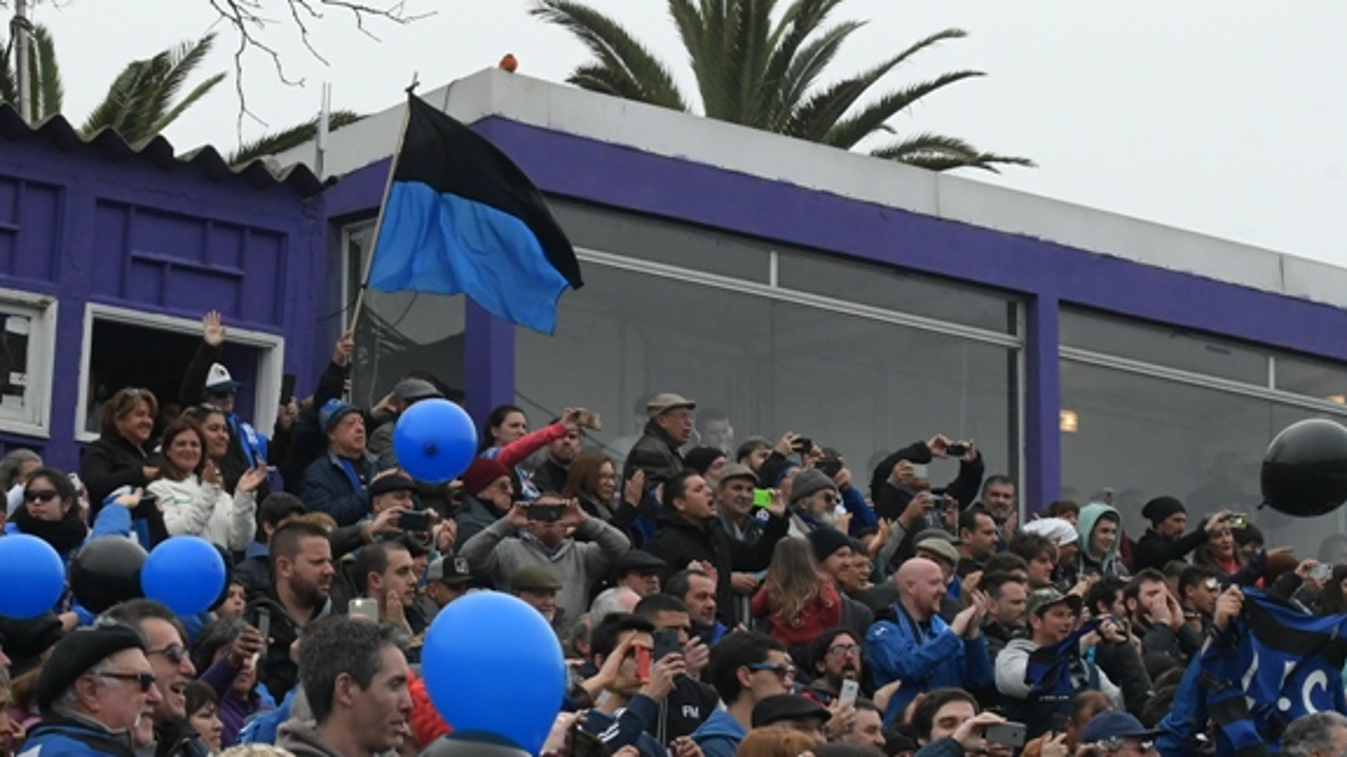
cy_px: 585
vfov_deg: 7.9
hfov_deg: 14.0
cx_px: 478
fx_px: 5463
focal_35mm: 153
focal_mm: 70
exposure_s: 1/1000
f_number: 13
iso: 2000
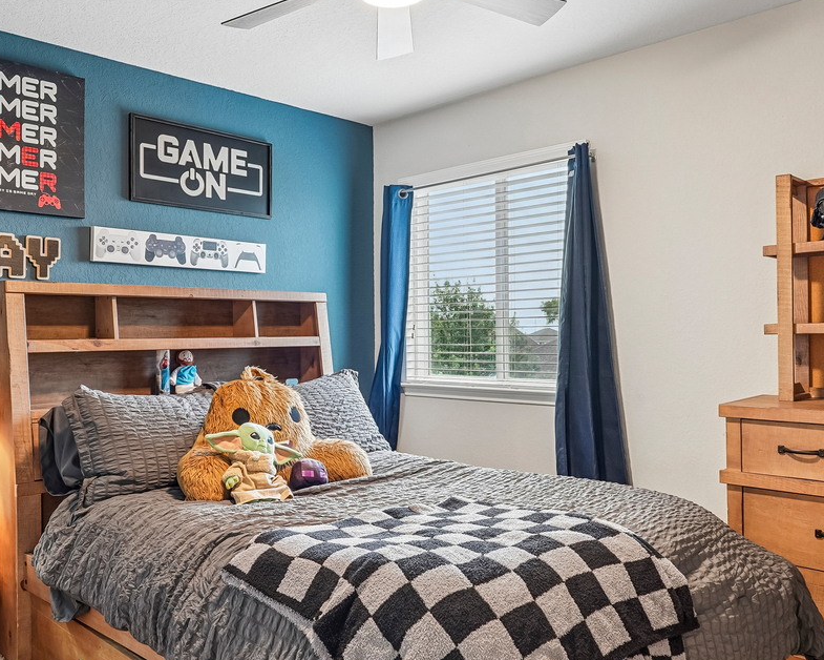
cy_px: 334
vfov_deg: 45.8
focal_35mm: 32
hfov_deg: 55.7
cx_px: 406
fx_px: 780
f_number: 8
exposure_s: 1/3.33
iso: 400
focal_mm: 16.5
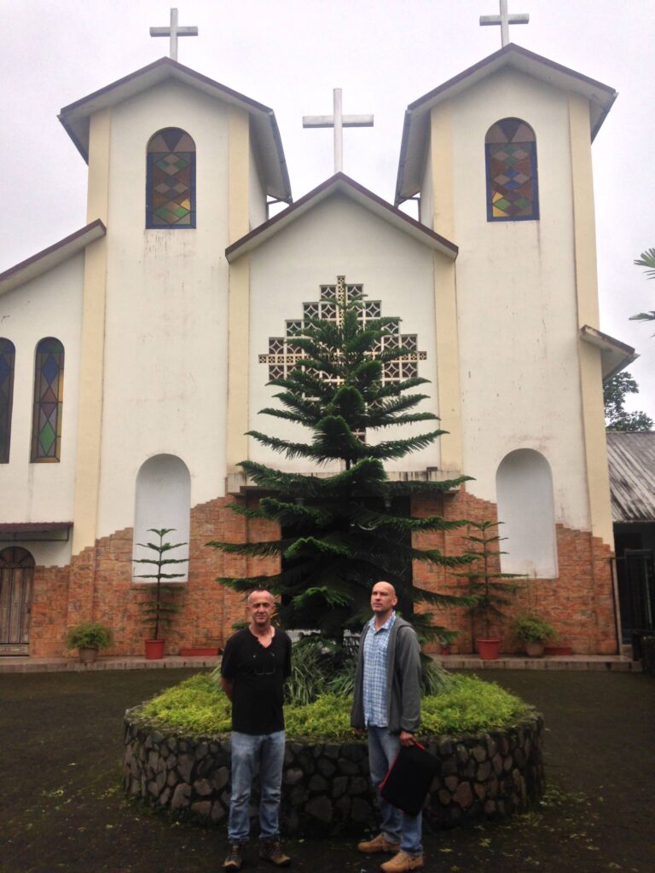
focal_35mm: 33
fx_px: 833
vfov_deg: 55.4
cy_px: 436
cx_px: 328
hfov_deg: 42.9
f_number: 2.4
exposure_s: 1/935
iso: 50
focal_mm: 4.13
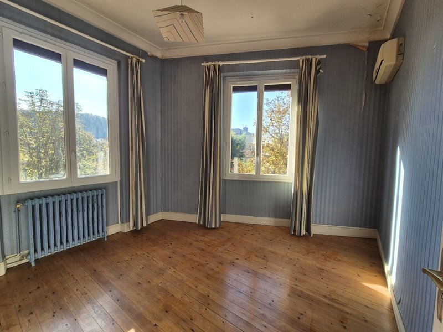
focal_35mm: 13
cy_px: 166
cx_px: 222
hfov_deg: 106.2
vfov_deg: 89.9
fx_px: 166
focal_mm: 2.2
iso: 80
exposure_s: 1/718
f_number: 2.2
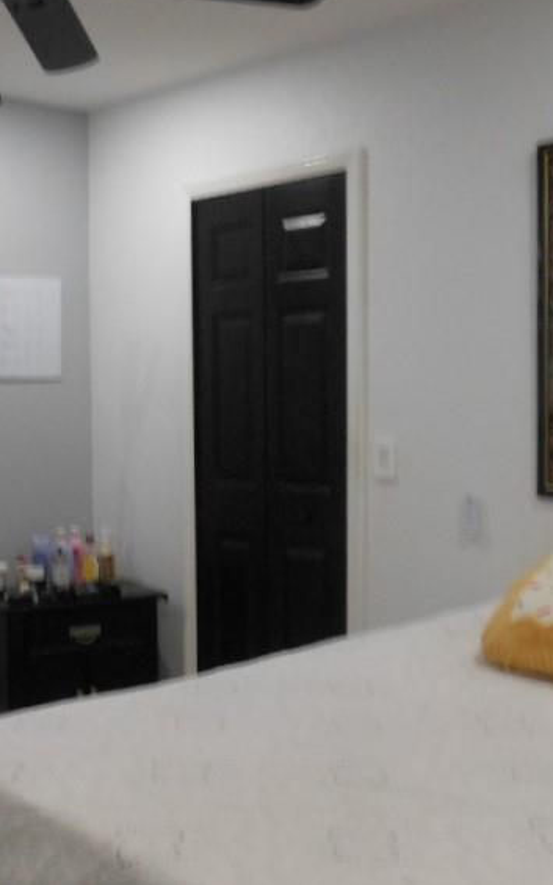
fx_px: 1158
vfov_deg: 41.7
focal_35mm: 48
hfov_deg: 26.4
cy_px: 379
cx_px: 111
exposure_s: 1/30
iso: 320
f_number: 3.2
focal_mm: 4.5
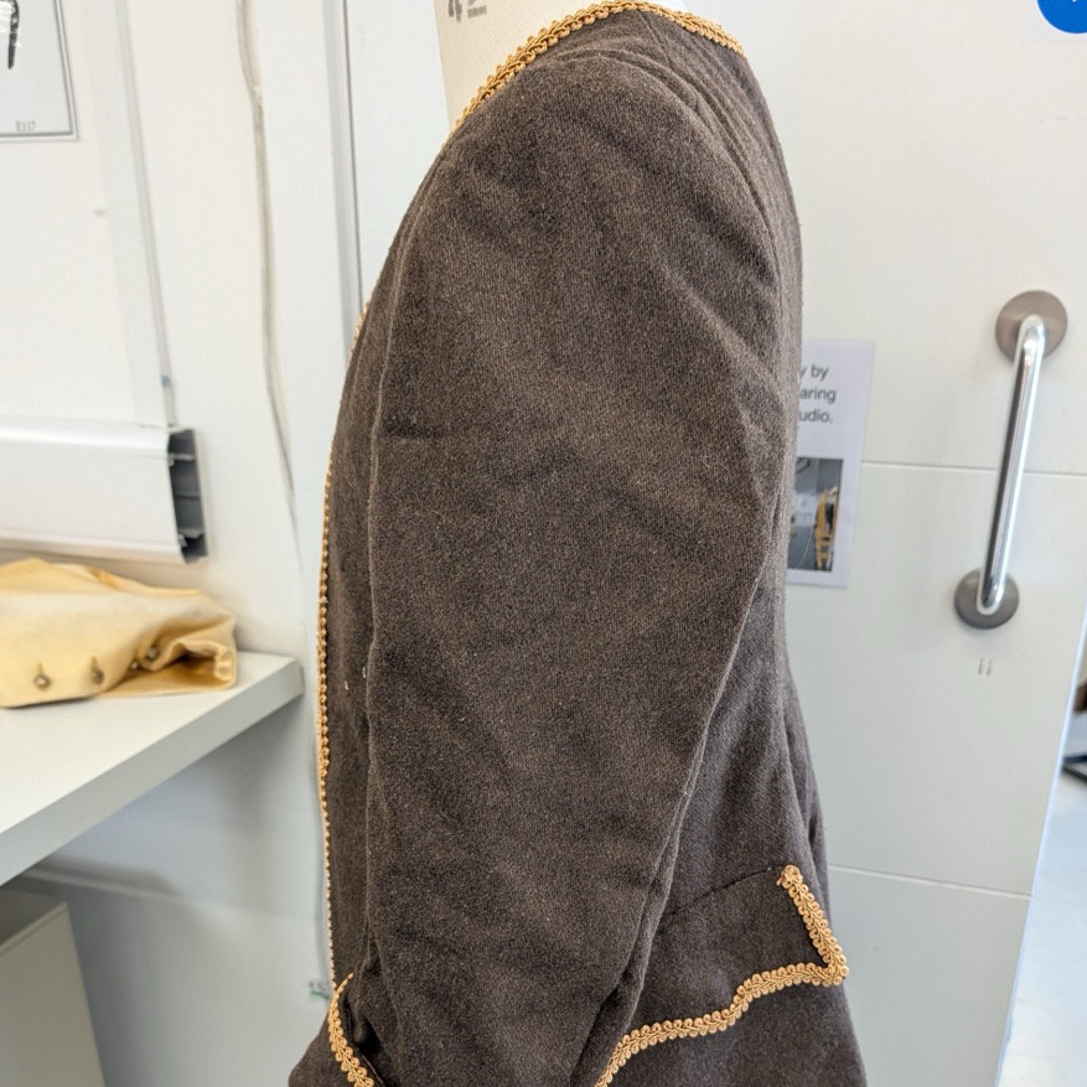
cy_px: 786
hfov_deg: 52.5
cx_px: 560
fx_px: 1101
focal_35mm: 31
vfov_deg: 50.8
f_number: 1.68
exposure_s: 1/137
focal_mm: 6.9
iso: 218
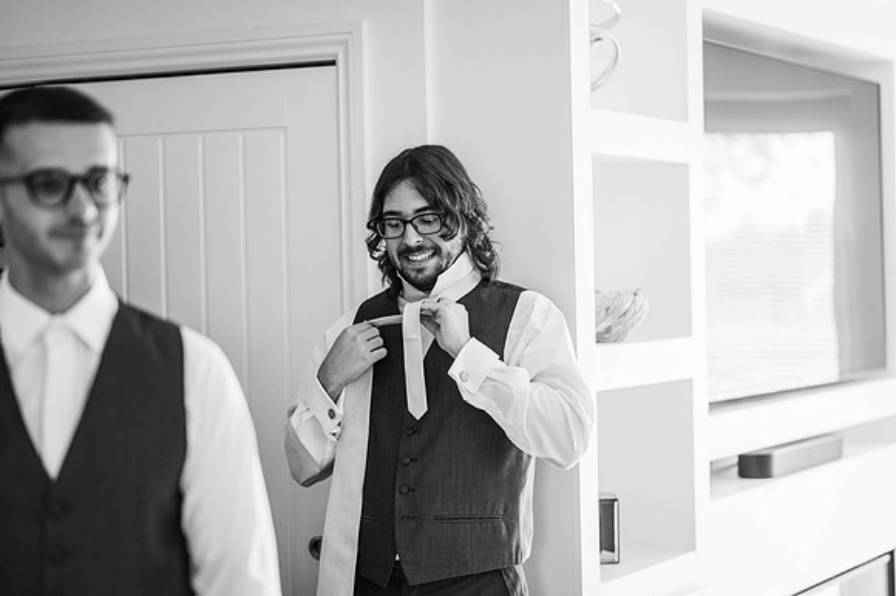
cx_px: 448
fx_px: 2114
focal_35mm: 85
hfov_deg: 23.9
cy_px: 298
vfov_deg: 16.1
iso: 180
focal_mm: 85
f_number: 1.8
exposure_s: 1/200
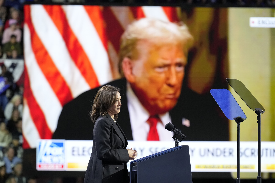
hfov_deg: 8.9
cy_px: 92
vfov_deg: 5.9
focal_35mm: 232
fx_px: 1772
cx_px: 138
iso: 3200
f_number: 3.2
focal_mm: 155
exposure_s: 1/320
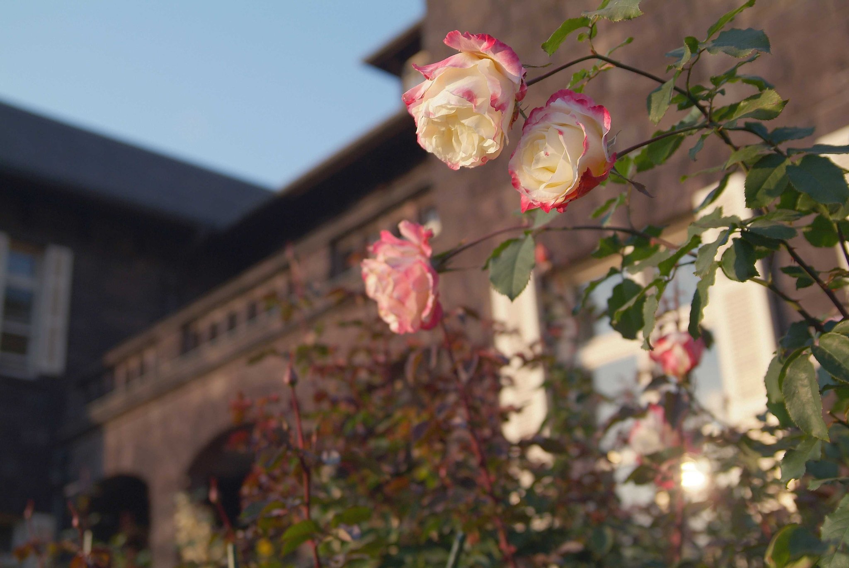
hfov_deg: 46.4
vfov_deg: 32.0
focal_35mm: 42
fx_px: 991
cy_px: 284
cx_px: 424
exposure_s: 1/1000
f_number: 2.8
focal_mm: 28
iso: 200
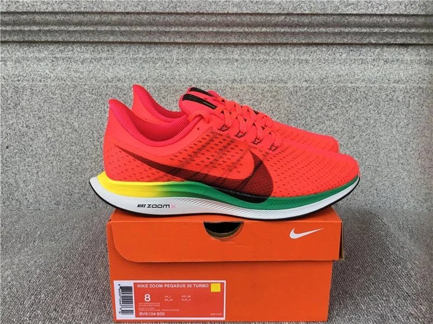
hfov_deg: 58.4
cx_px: 216
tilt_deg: -16.0
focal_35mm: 31
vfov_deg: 45.4
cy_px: 162
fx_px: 388
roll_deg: -0.3
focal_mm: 3.3
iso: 32
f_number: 2.4
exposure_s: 1/100
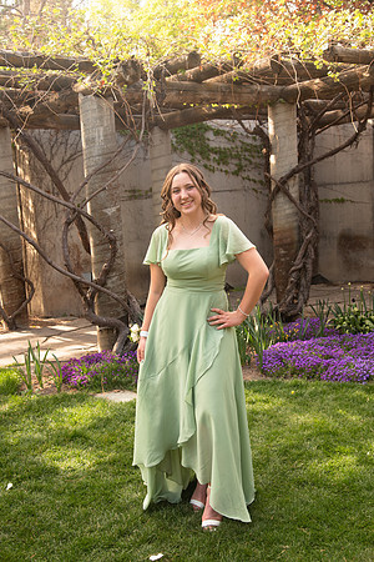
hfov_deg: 30.5
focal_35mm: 44
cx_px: 187
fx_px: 686
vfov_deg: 44.5
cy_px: 281
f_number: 5
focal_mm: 44
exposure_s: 1/125
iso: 400
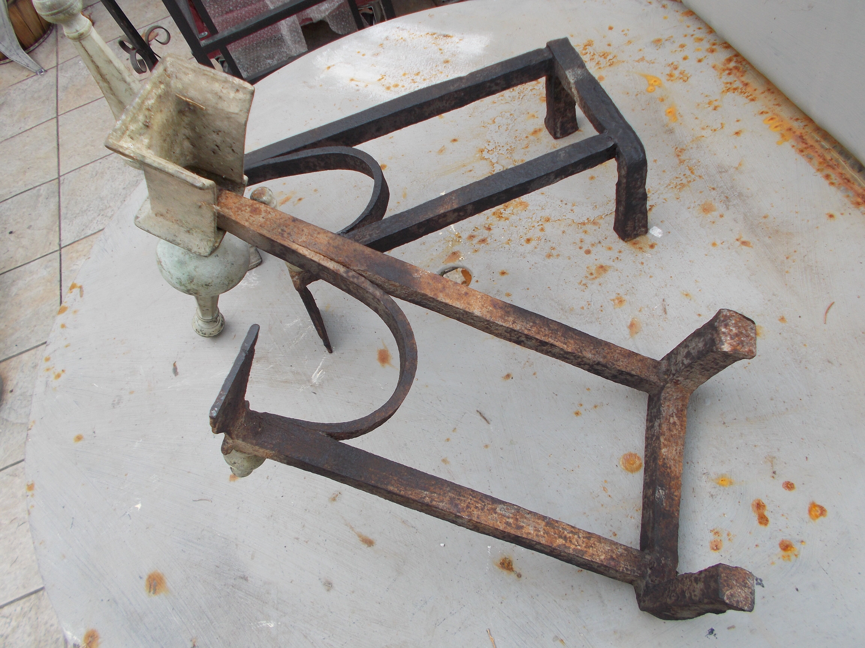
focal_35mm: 30
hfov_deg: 60.0
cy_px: 324
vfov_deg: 46.8
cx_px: 432
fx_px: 750
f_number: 3.4
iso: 80
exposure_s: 1/50
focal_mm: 5.3
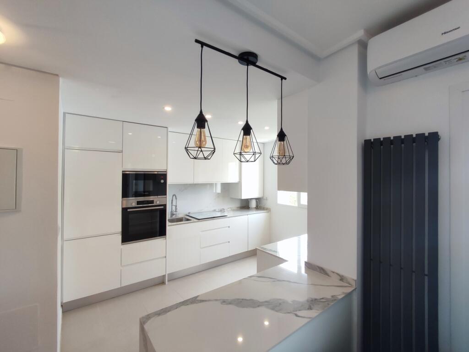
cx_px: 234
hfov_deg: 94.5
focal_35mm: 16
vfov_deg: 78.2
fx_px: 217
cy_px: 176
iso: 131
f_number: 2.2
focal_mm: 1.65
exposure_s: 1/100
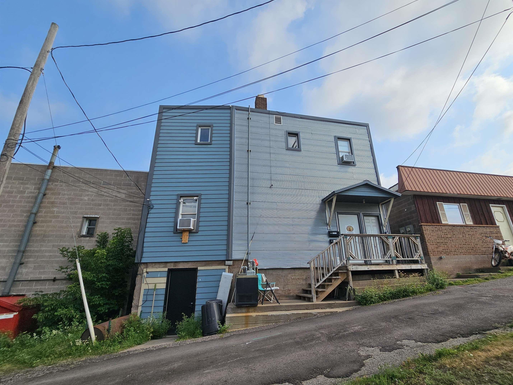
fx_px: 207
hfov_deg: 101.9
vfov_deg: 85.6
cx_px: 276
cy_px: 204
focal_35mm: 14
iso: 50
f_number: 2.2
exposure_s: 1/2186
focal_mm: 2.2
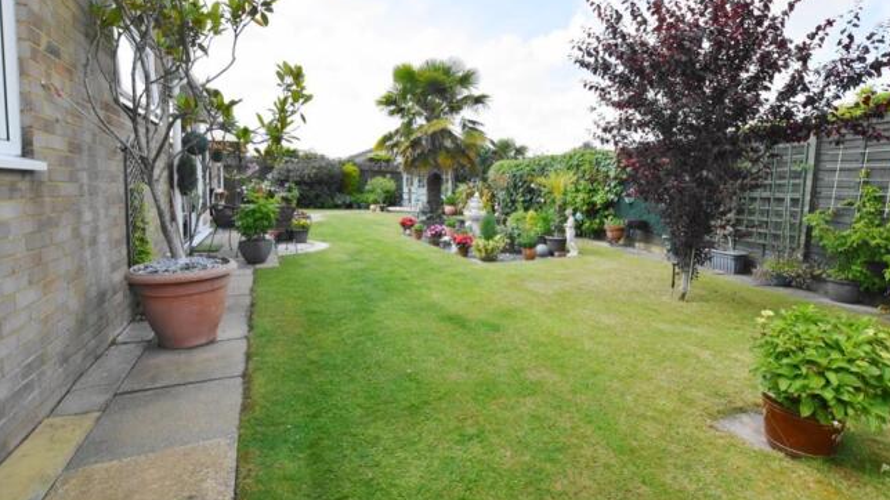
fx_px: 378
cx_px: 451
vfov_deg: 66.8
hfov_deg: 99.4
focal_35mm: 16
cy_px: 218
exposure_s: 1/250
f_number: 8
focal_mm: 10
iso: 180
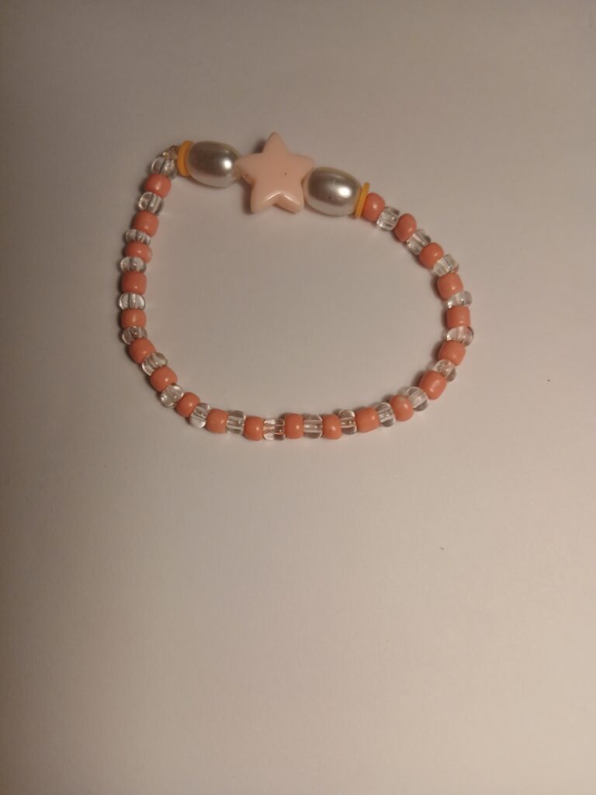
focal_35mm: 26
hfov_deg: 53.1
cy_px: 398
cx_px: 298
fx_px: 597
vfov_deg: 67.3
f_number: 1.8
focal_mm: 3.98
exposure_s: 1/50
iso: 50
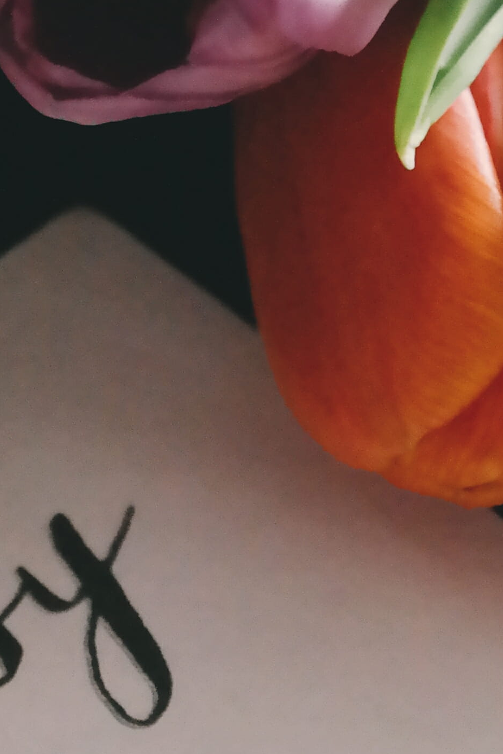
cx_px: -96
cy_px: 291
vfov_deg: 15.9
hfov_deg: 10.5
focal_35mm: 129
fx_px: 2704
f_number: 4
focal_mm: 22
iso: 3200
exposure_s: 1/40
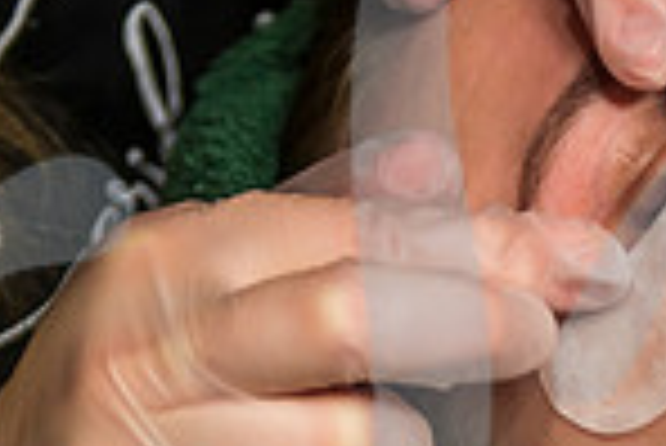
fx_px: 4074
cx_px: 518
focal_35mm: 220
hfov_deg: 9.3
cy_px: 556
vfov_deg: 6.2
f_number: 2.8
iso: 200
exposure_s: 1/125
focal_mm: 56
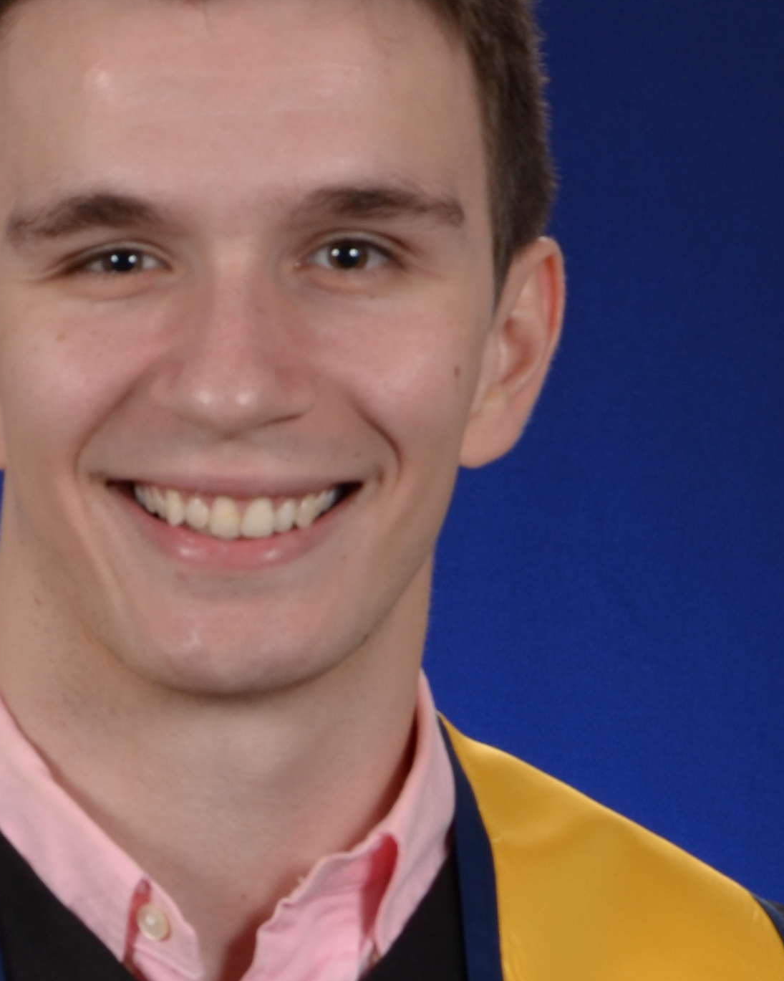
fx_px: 10269
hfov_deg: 4.4
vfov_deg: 5.4
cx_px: 241
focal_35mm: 354
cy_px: 1091
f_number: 10
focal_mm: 70
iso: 200
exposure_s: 1/125
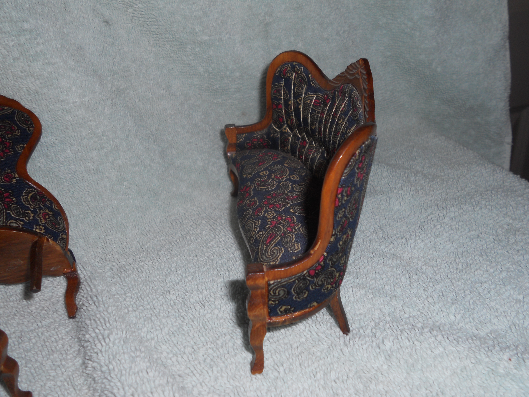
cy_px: 198
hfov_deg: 56.8
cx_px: 264
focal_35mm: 32
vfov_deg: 44.2
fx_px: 489
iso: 80
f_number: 8.8
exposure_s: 1/25
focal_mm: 5.8
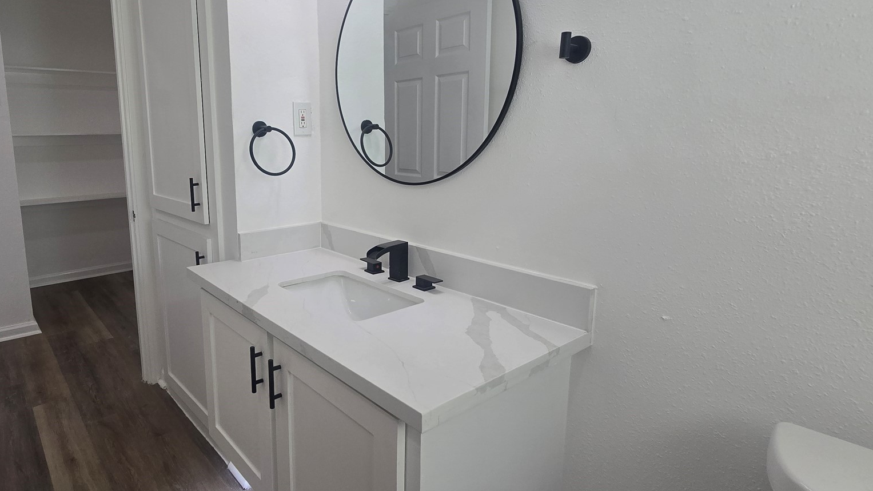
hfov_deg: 87.4
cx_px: 316
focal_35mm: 19
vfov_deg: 58.1
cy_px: 209
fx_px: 440
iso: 50
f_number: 2.2
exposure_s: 1/130
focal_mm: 2.2
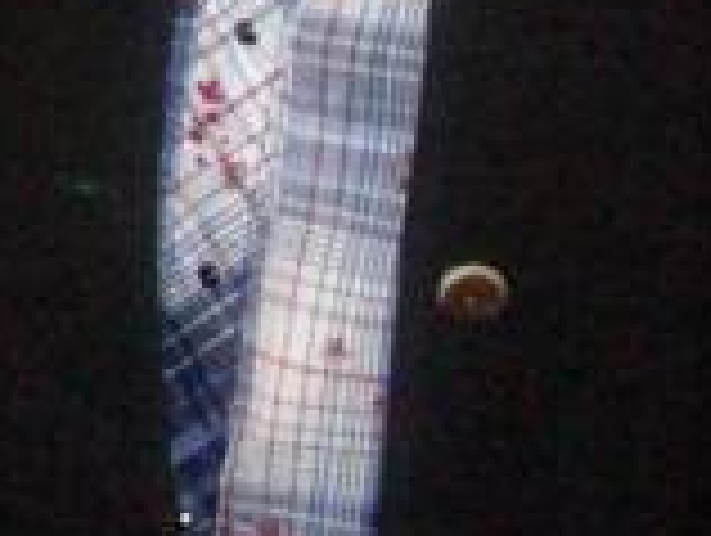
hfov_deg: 10.1
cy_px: -586
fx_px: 3744
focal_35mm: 182
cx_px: -702
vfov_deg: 7.8
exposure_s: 1/40
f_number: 4
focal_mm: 4.8
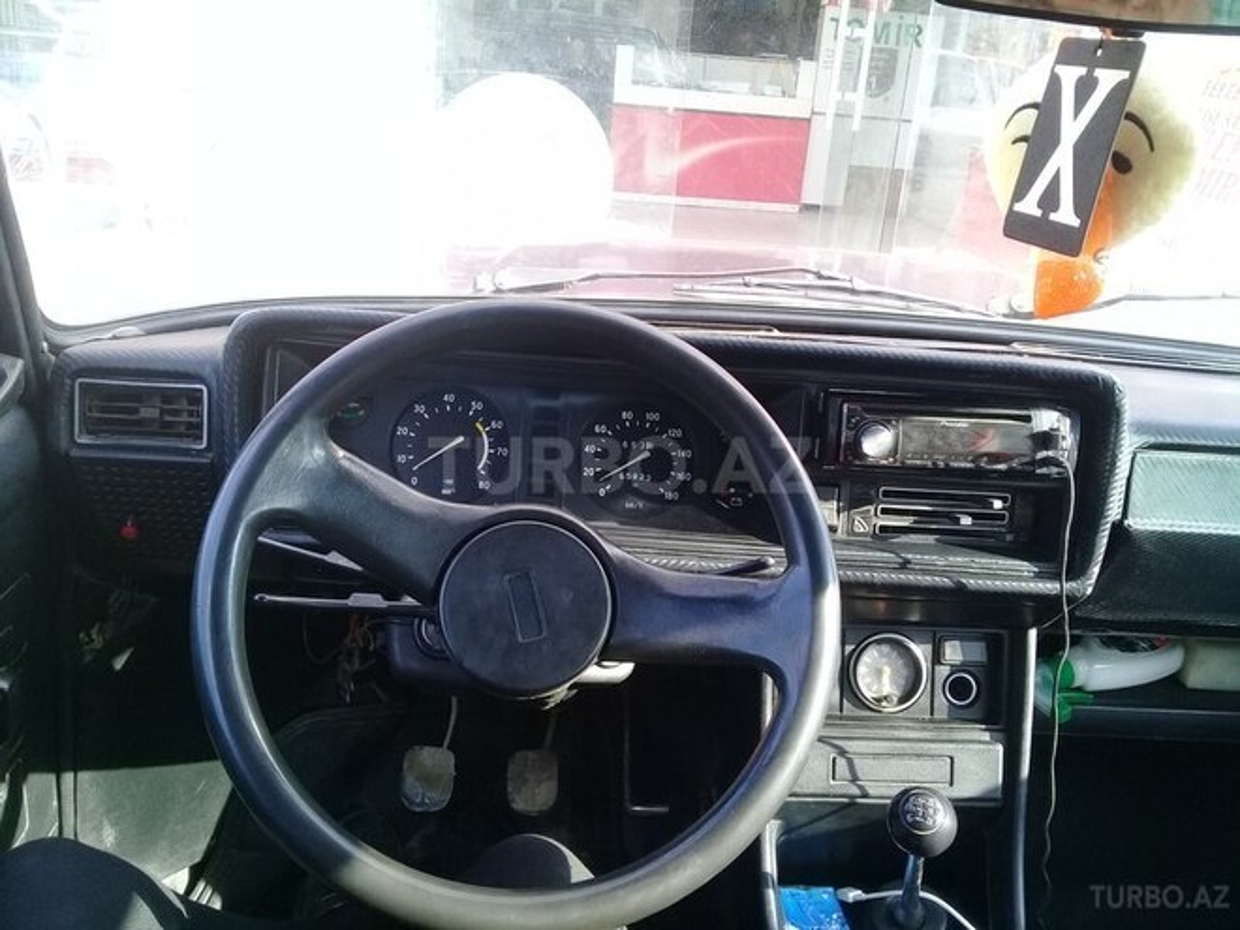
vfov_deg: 45.4
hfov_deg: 58.4
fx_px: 1110
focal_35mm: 31
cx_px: 620
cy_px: 465
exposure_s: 1/120
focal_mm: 3.3
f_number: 2.2
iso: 80
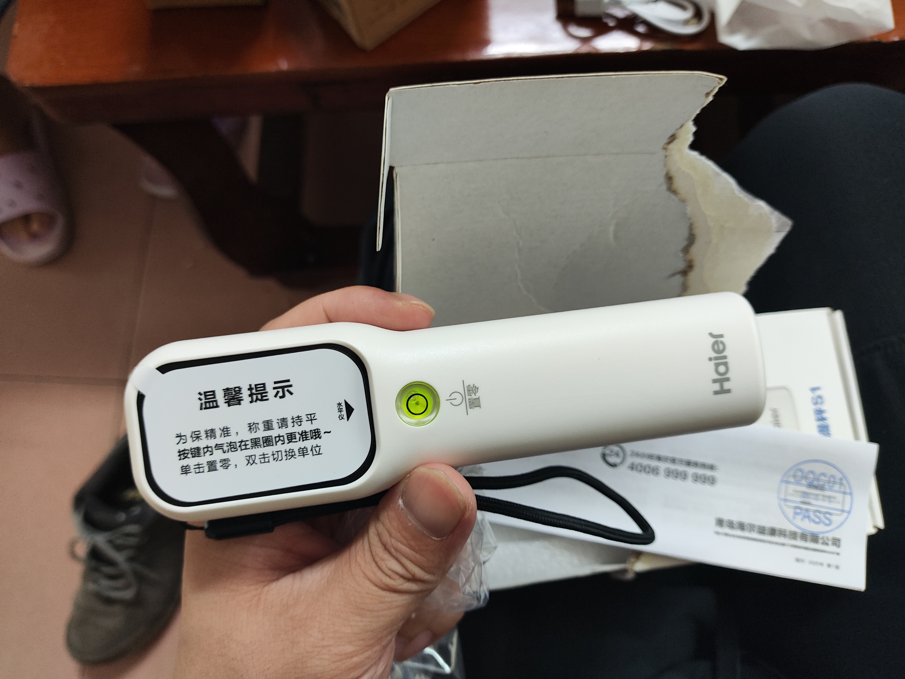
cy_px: 340
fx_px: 628
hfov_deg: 71.6
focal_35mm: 24
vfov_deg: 56.9
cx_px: 452
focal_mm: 4.68
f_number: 1.8
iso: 337
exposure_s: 1/33.3
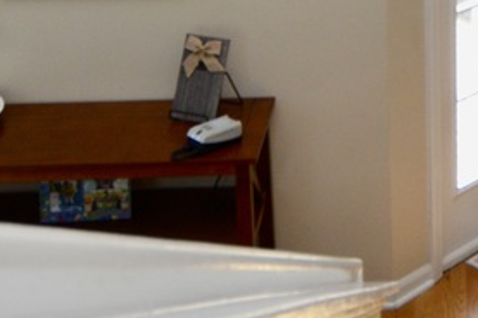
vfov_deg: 14.0
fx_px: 1167
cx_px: 578
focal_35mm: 88
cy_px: -225
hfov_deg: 21.4
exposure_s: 1/125
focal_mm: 10
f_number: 5.6
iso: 280
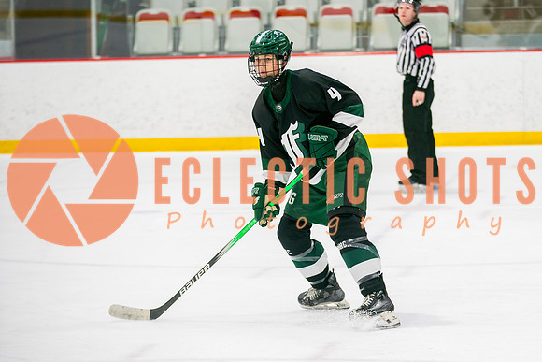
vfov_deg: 7.7
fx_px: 2701
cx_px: 369
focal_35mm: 179
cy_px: 151
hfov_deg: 11.4
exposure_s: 1/640
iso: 640
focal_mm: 130
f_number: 3.2
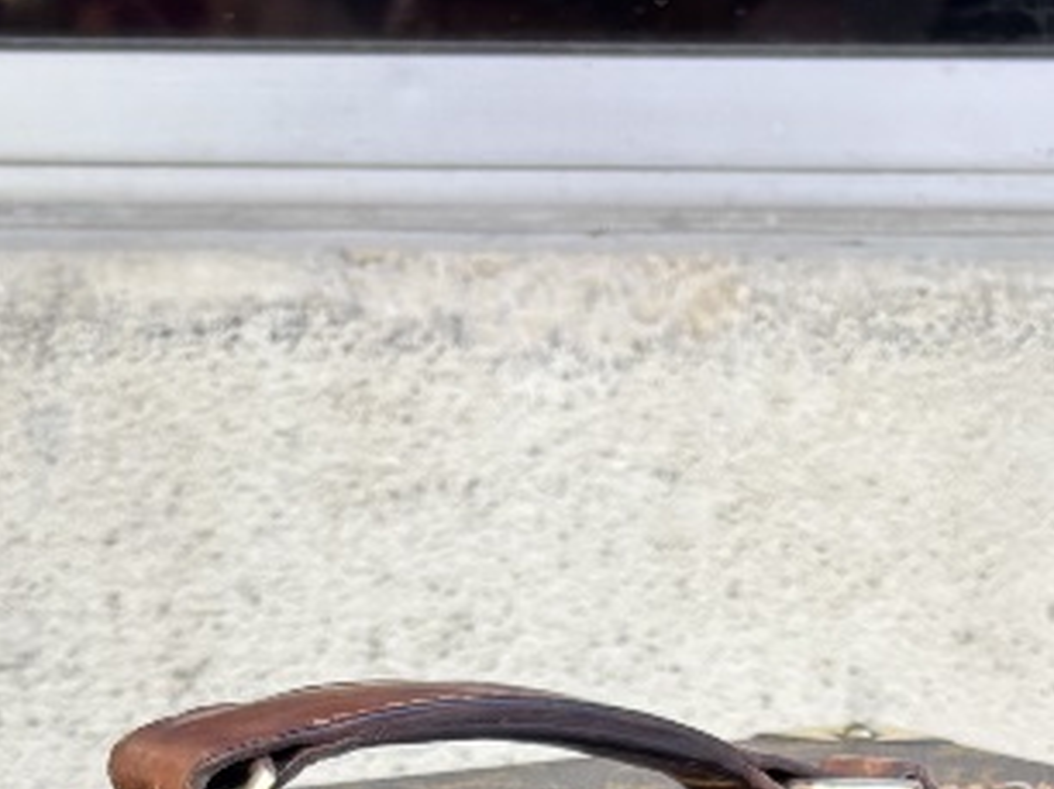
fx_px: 3103
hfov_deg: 19.3
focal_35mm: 102
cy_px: 1581
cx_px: 517
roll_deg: -0.9
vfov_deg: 12.7
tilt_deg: -26.1
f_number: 1.6
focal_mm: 5.96
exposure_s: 1/113
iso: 32
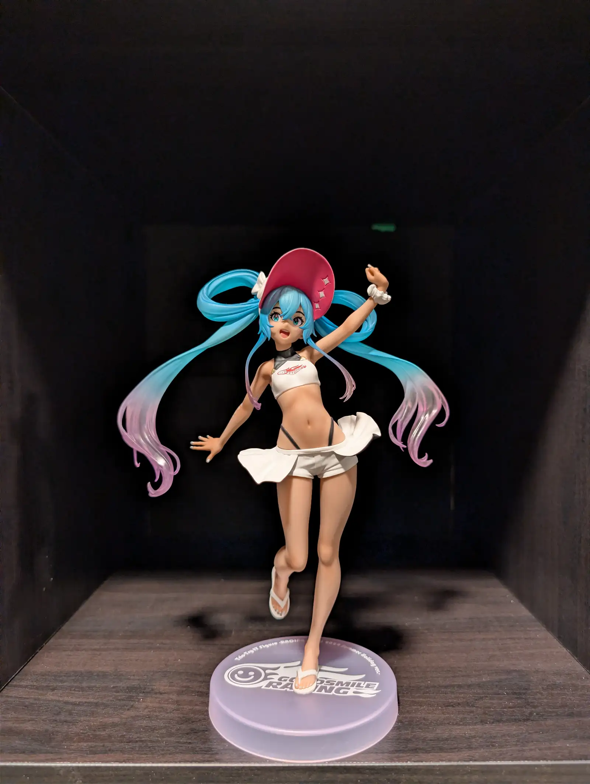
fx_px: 544
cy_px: 392
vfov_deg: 71.5
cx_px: 295
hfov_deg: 56.9
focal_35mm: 24
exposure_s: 1/24
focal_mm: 6.9
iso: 92
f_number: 1.68
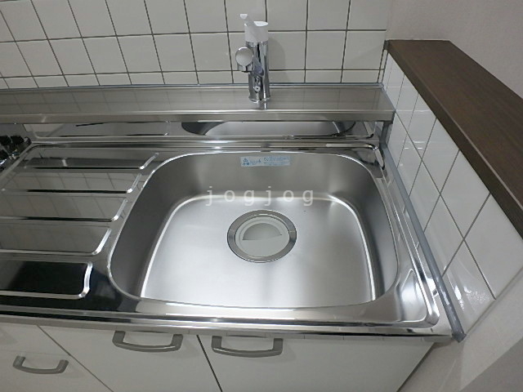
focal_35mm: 21
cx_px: 262
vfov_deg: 63.4
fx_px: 317
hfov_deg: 79.0
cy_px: 196
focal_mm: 3.7
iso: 200
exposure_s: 1/40
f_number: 3.5
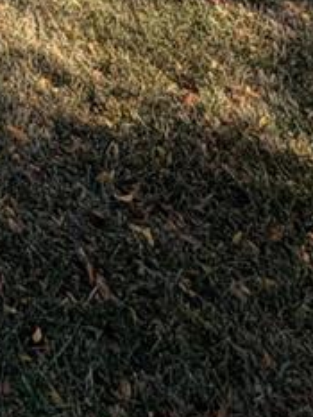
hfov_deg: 11.8
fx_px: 1084
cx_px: -536
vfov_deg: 13.9
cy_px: -624
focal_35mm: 90
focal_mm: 2.22
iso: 64
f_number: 2.2
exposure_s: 1/502
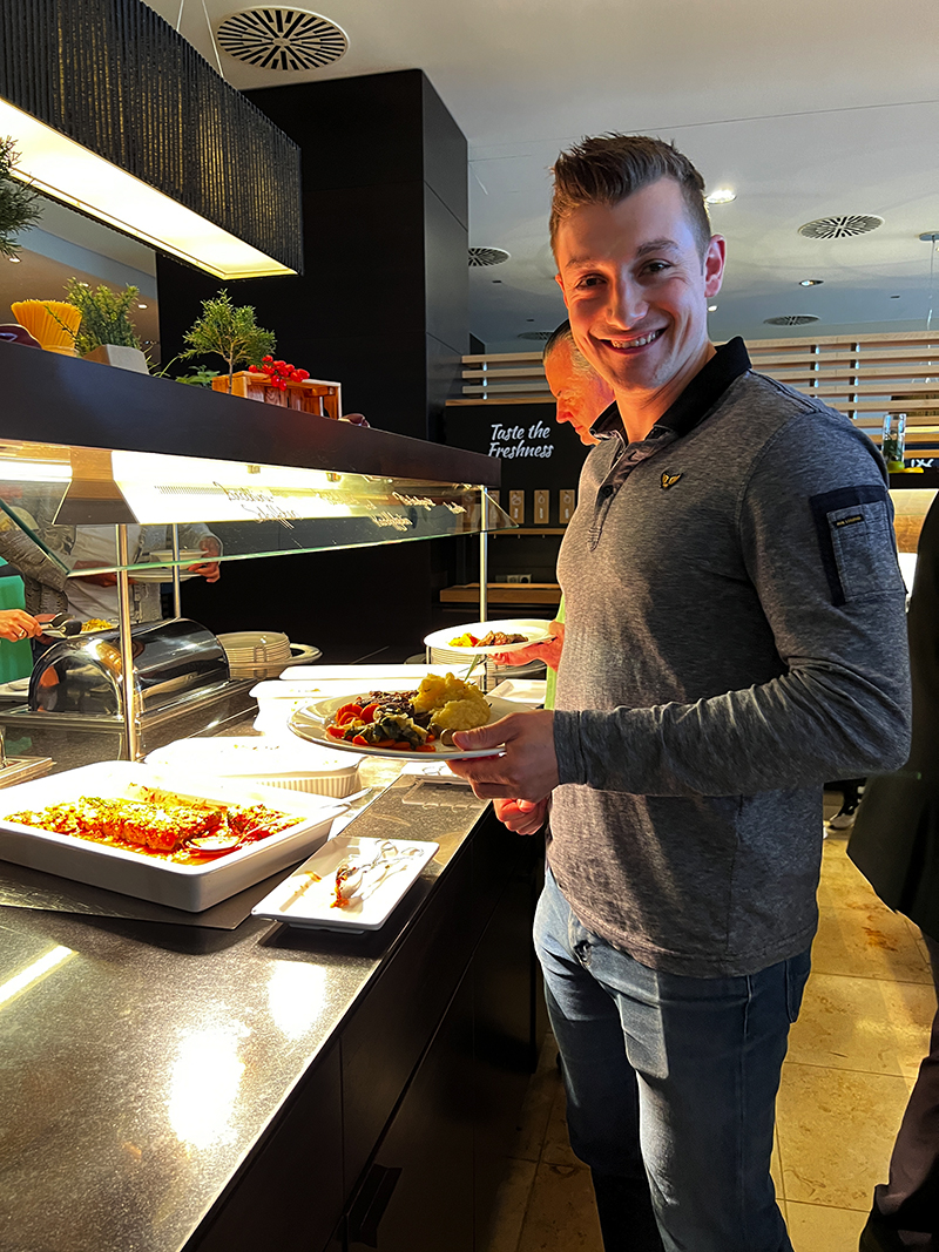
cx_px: 470
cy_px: 626
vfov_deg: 67.3
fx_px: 941
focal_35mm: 26
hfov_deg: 53.1
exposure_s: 1/50
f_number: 1.5
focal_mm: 5.7
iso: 200
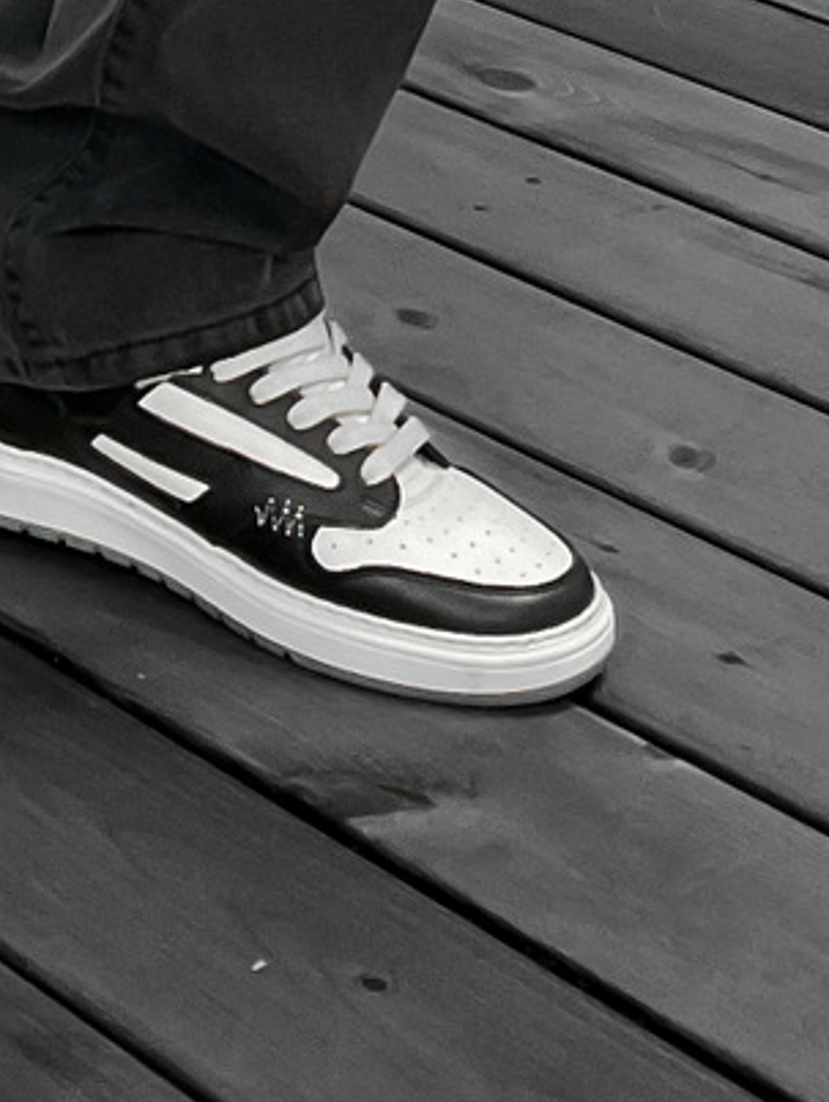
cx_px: -25
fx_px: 3666
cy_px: -957
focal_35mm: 115
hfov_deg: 12.7
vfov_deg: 14.7
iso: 125
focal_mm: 3
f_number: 1.8
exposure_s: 1/60
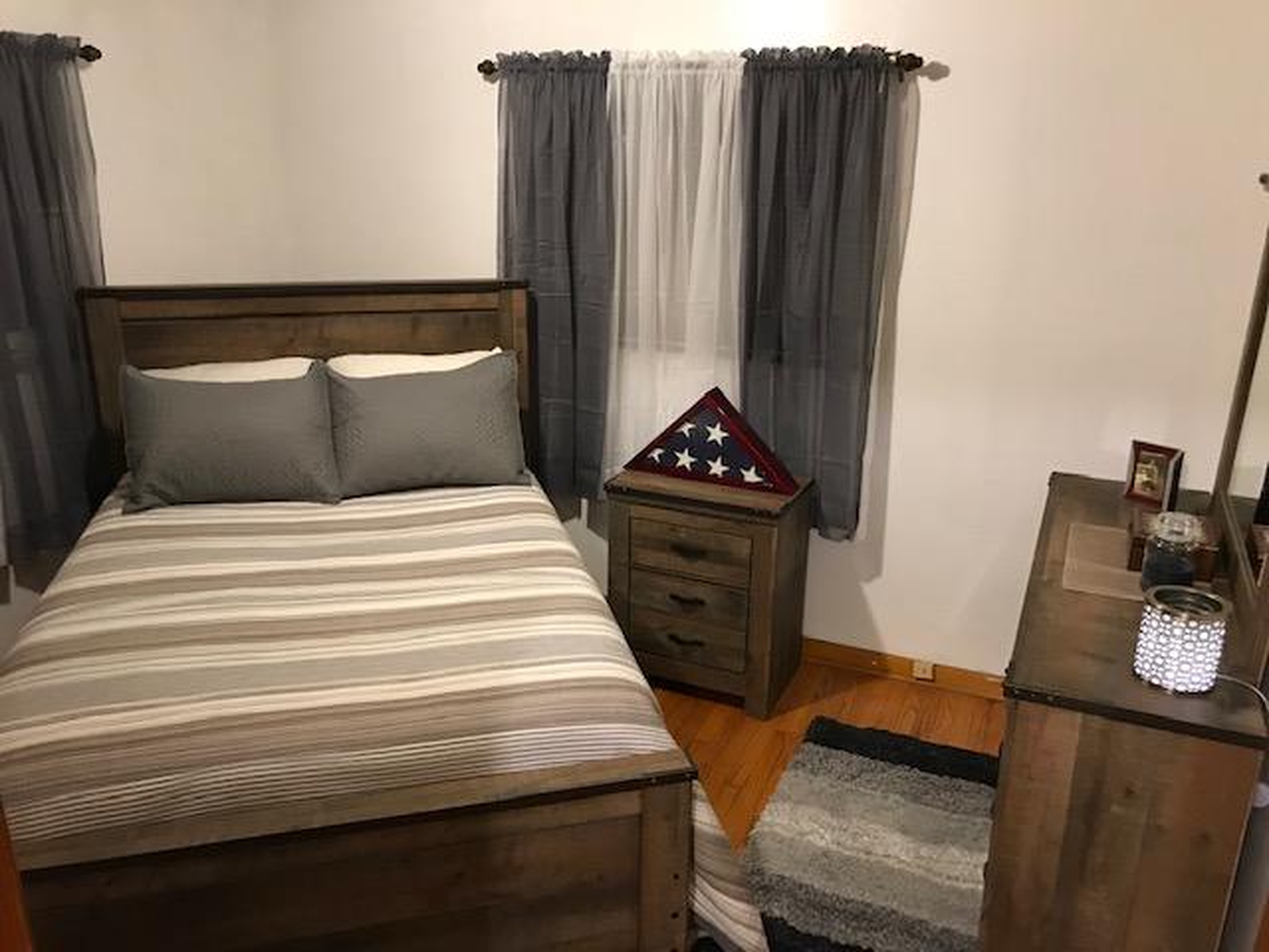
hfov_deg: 63.4
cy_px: 476
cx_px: 634
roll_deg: -2.0
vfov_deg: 49.7
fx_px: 1026
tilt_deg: -17.4
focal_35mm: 28
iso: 100
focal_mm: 3.99
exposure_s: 1/9
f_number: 1.8
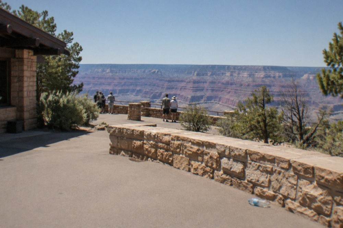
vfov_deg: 13.0
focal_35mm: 105
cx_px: 172
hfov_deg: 19.5
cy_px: 114
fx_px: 1000
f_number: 8
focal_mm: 105
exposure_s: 1/400
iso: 400
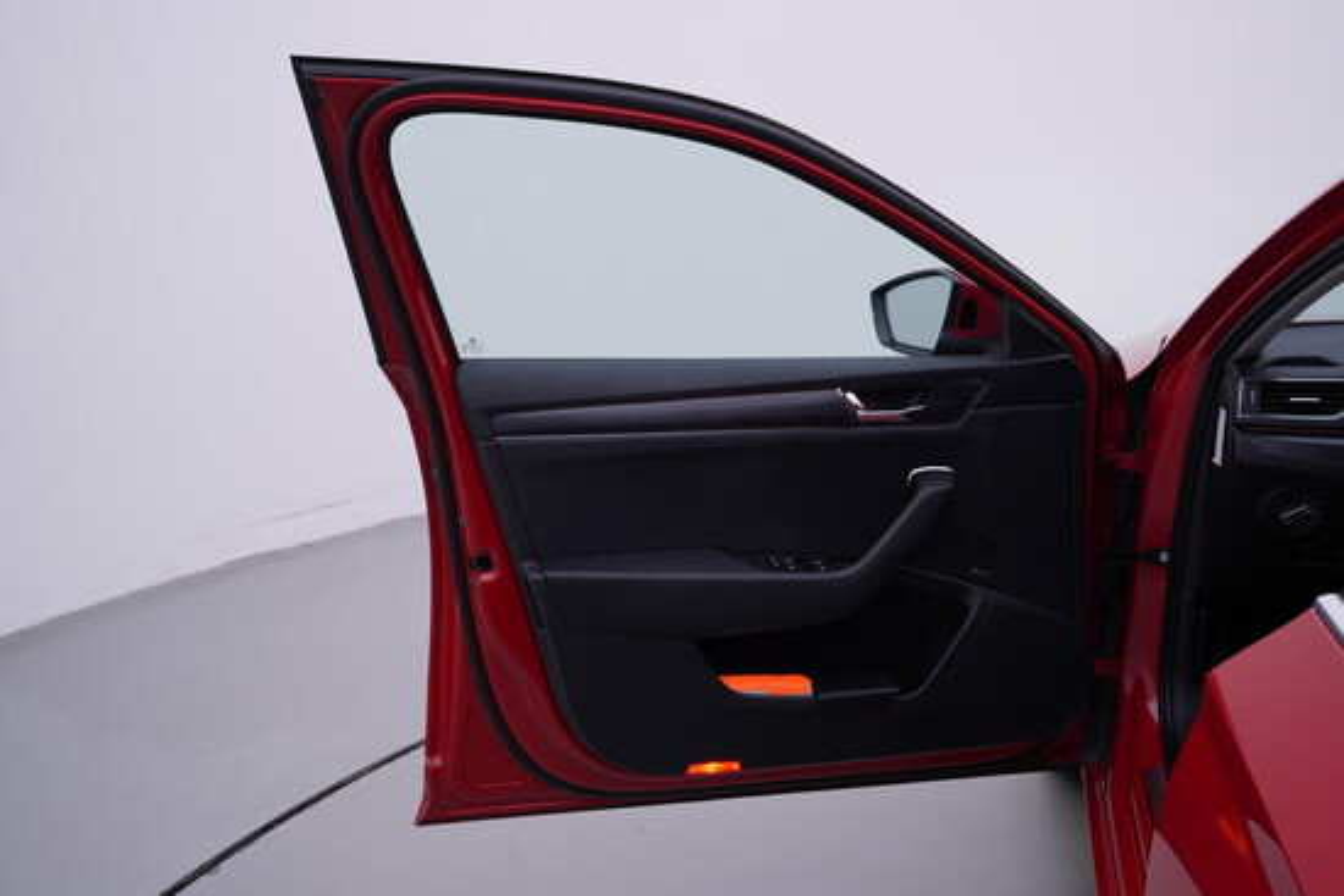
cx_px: 672
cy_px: 448
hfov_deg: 53.1
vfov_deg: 36.9
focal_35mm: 36
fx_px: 1344
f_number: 4
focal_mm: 24
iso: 125
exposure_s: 1/80
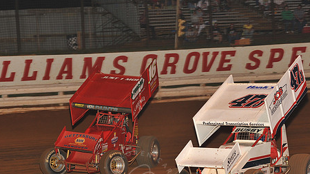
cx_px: 136
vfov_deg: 9.0
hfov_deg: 15.9
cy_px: 129
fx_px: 1110
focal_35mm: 135
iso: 1000
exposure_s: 1/320
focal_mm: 100
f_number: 6.3
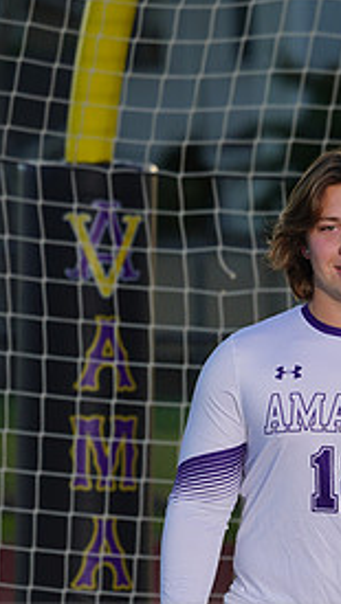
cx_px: 278
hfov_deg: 2.0
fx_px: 9903
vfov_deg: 3.5
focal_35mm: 617
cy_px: 633
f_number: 8
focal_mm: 279
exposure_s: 1/200
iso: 100
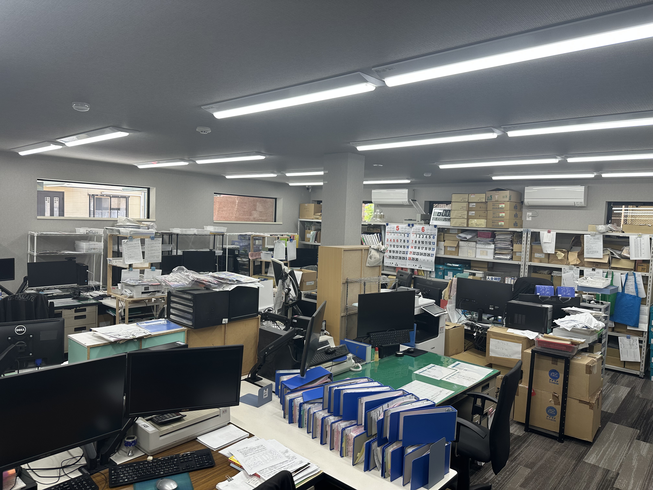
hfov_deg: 71.6
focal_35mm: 24
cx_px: 326
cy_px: 245
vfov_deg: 56.8
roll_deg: -1.7
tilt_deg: -4.0
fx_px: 453
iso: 80
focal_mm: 6.86
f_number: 1.78
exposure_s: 1/191
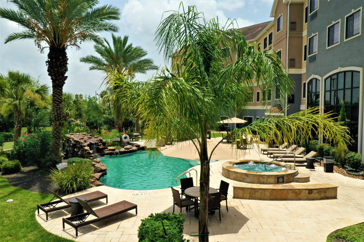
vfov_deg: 46.4
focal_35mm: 28
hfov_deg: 65.5
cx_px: 182
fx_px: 283
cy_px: 121
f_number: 7.1
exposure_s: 1/100
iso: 100
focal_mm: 10.26
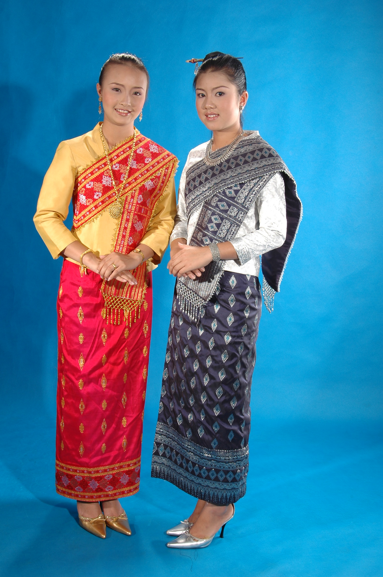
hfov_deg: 26.4
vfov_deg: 38.9
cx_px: 192
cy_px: 288
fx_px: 816
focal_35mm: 51
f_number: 16
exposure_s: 1/100
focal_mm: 34
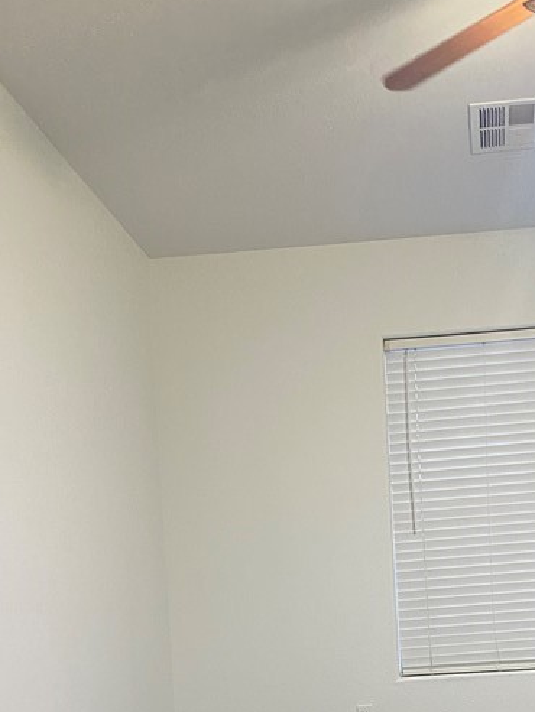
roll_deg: +2.8
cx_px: 416
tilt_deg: +1.5
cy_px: 683
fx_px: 1112
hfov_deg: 26.6
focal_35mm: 54
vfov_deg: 33.1
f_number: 1.8
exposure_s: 1/60
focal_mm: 4.25
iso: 250
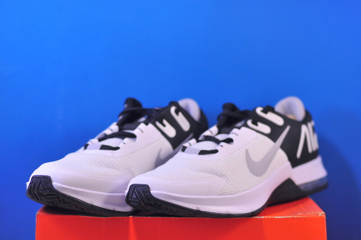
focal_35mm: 75
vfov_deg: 18.1
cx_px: 180
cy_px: 120
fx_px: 751
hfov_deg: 27.0
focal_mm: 50
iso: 250
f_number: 2.2
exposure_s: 1/320
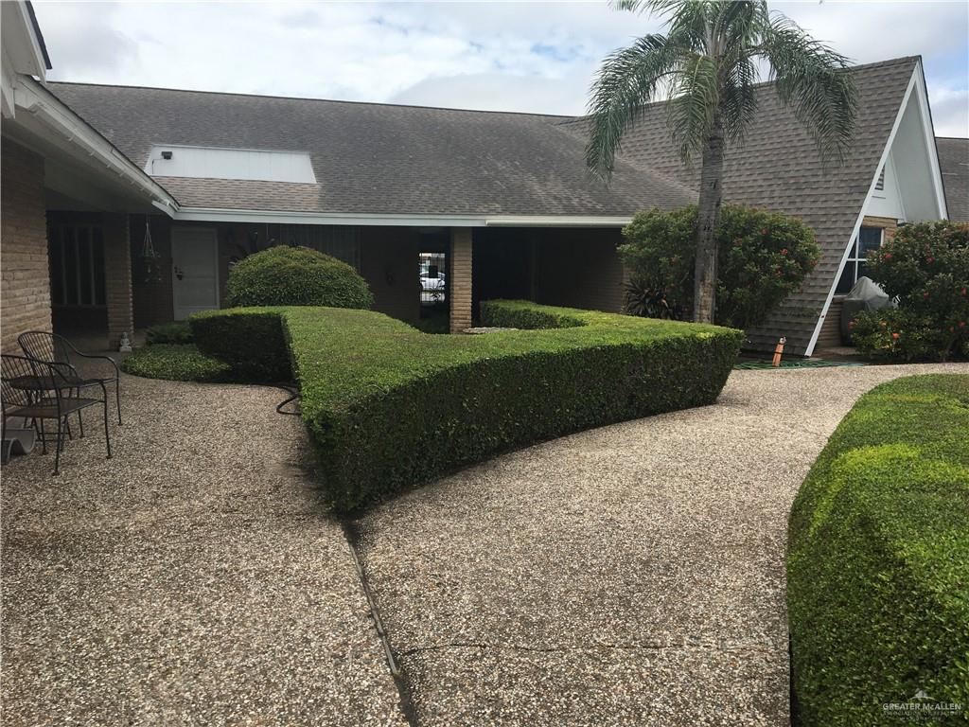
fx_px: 812
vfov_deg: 48.2
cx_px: 484
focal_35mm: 29
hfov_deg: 61.7
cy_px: 364
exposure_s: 1/1570
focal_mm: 4.15
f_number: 2.2
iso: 25
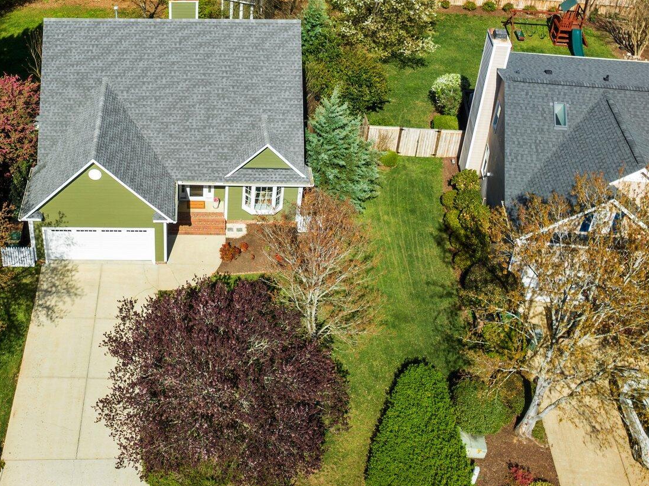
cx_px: 160
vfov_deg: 31.4
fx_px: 843
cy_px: 102
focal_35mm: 45
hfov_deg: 40.9
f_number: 2.8
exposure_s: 1/400
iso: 100
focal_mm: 12.29
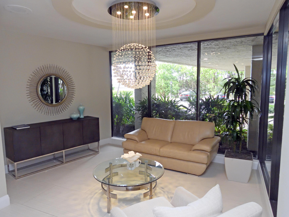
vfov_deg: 56.8
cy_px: 108
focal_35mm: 24
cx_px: 144
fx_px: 200
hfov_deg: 71.6
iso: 250
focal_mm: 4.3
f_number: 2.8
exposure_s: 1/30
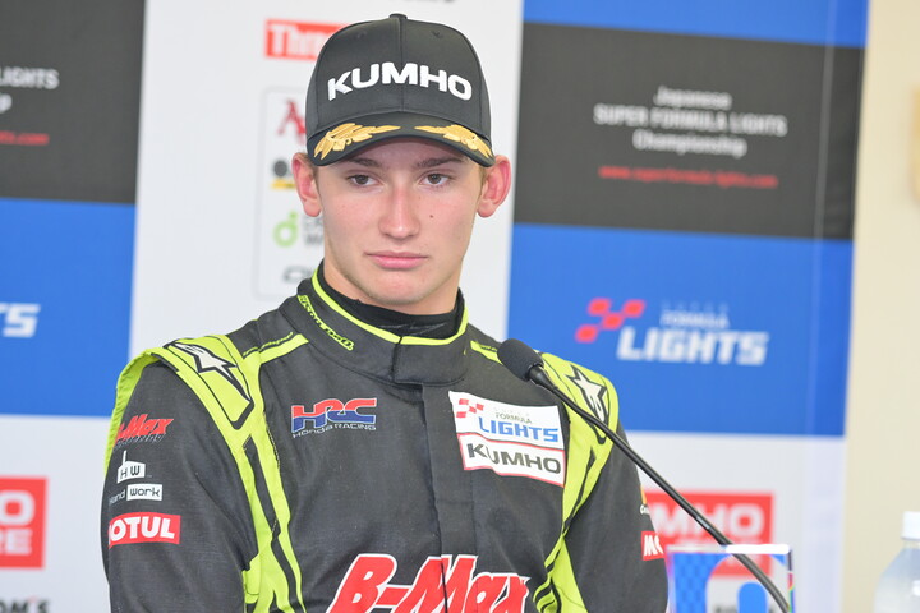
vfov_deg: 7.9
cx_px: 460
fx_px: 4446
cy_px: 306
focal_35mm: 174
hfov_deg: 11.8
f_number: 2.8
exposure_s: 1/200
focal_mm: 116
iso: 800
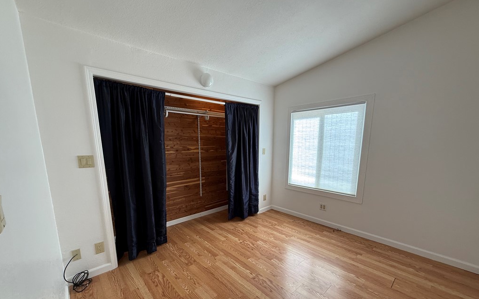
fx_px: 196
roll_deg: +0.0
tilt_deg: -9.5
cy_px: 176
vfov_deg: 74.2
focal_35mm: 15
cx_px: 240
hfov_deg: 101.5
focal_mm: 2.22
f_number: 2.2
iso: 80
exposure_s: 1/120
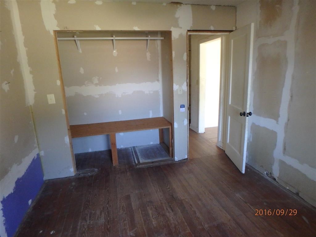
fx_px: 192
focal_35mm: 21
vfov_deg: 63.4
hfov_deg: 79.0
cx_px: 158
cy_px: 118
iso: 640
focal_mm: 3.7
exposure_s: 1/30
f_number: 3.5
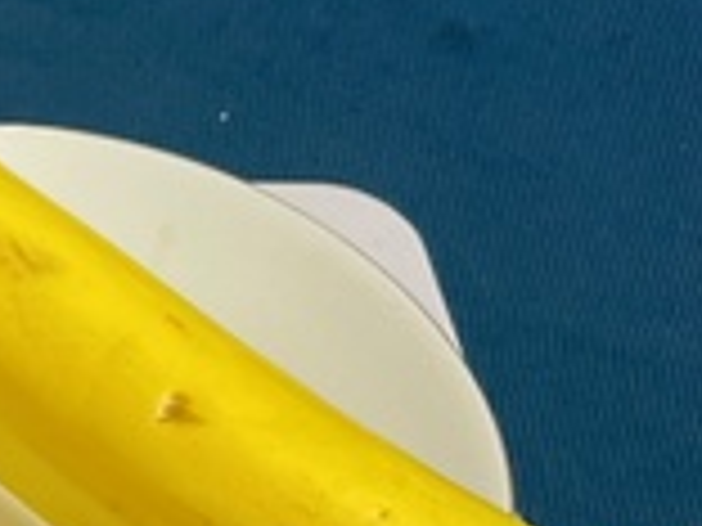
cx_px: -810
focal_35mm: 128
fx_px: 2596
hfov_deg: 12.9
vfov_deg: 11.0
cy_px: 854
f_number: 1.6
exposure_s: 1/50
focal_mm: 5.1
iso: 100
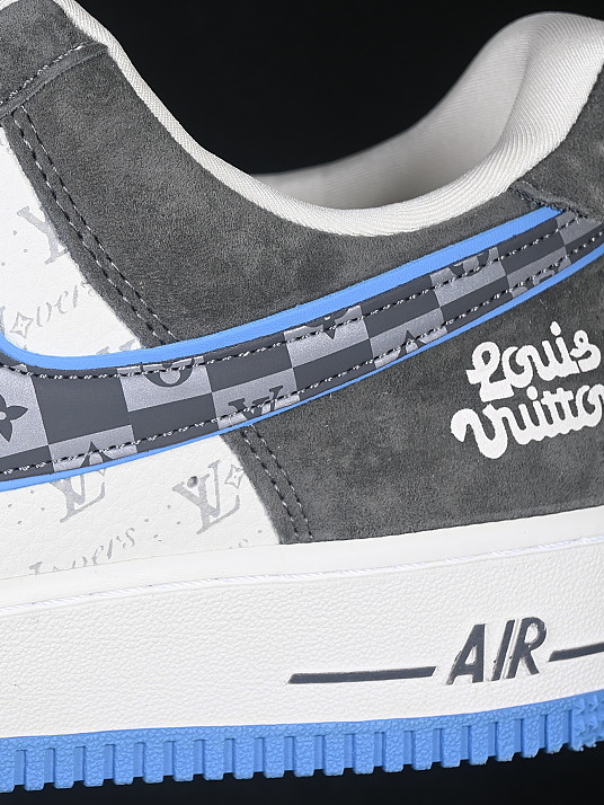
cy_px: 401
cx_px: 14
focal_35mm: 109
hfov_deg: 13.4
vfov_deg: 18.0
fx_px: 2534
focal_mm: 50
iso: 160
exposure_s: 1/80
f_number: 7.1
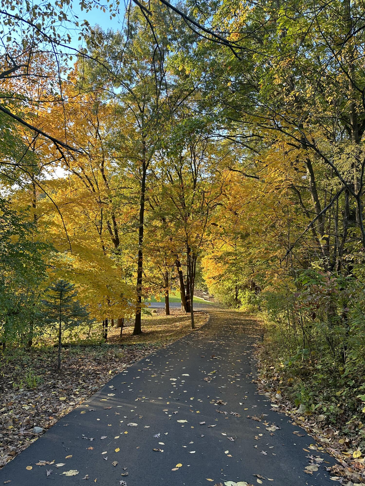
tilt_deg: -2.1
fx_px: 337
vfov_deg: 71.6
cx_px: 182
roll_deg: -1.8
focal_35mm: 24
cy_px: 243
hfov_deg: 56.8
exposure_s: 1/143
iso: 100
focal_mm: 6.86
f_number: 1.78
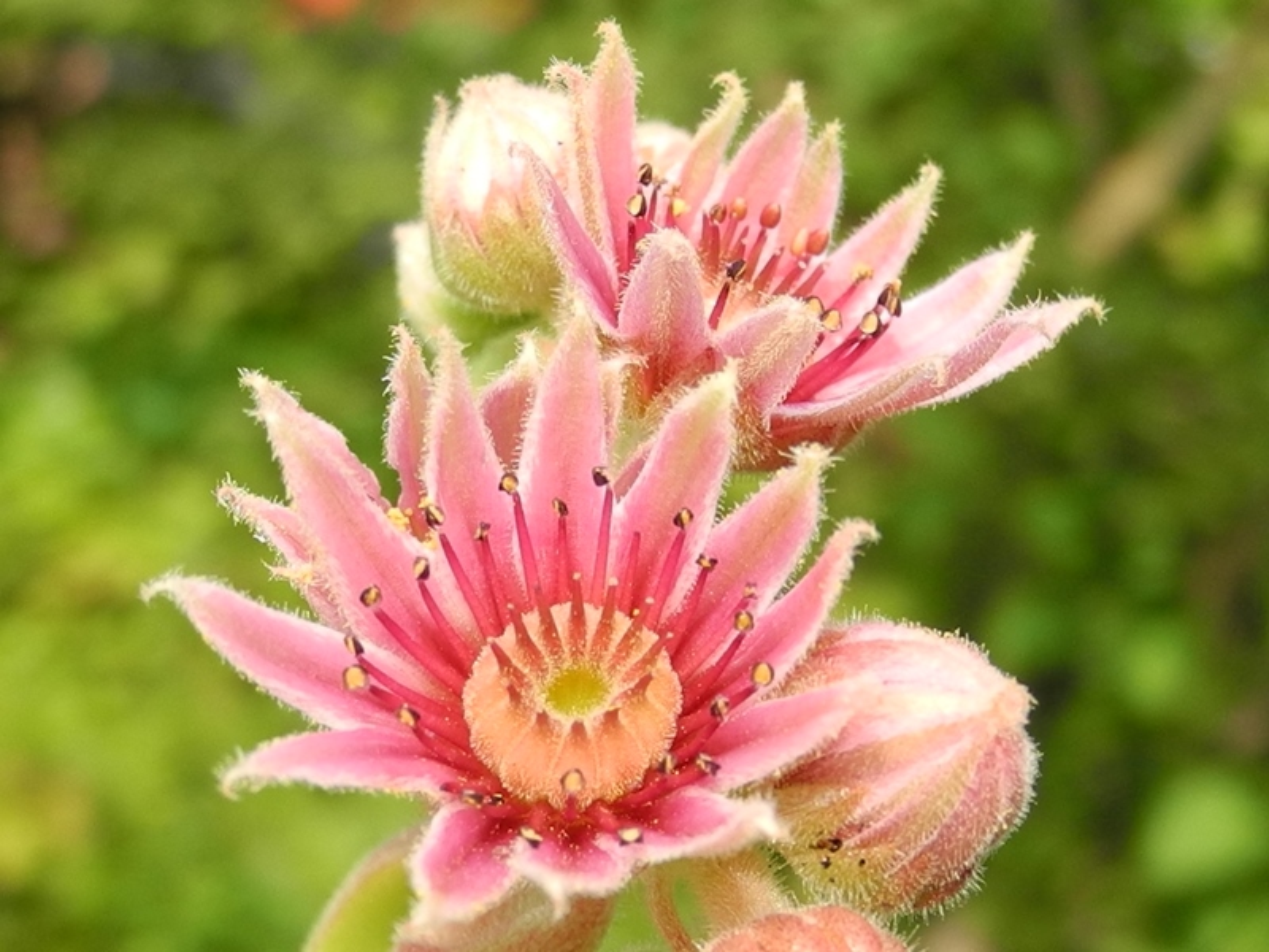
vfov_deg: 49.7
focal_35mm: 28
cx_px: 634
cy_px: 476
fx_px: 1026
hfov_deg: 63.4
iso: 100
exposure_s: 1/640
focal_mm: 6
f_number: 2.8
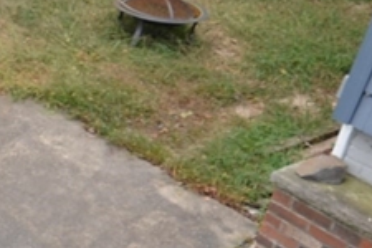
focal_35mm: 68
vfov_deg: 20.0
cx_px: -101
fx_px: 703
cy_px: 121
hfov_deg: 25.8
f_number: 4
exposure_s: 1/60
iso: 200
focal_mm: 10
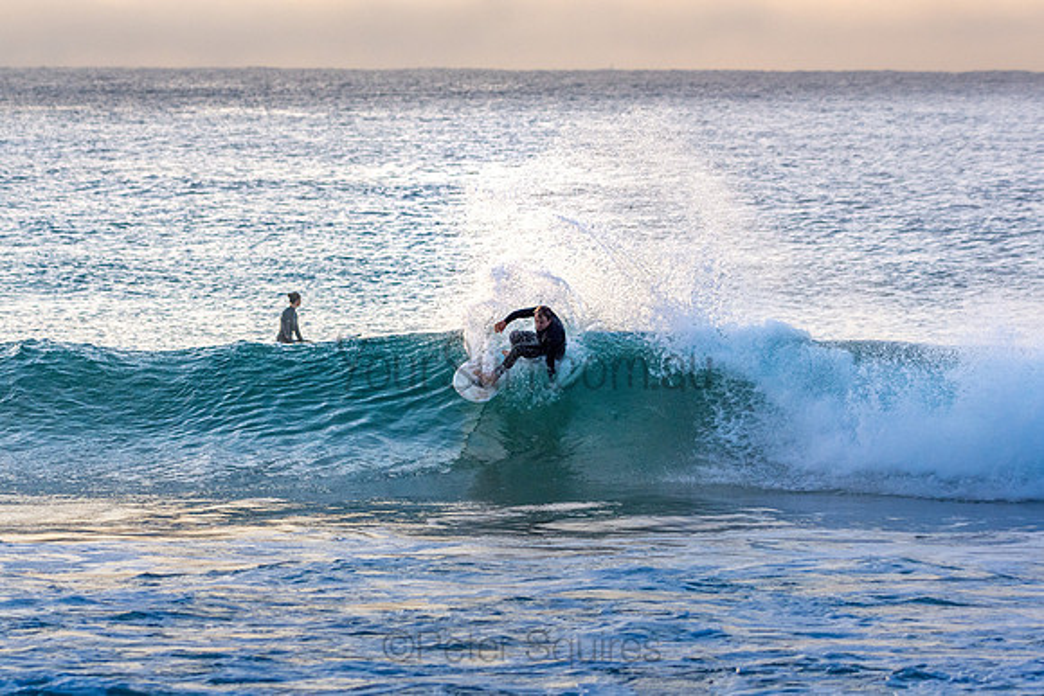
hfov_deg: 6.7
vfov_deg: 4.5
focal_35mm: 309
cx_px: 522
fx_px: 8958
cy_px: 348
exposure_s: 1/1250
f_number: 5.6
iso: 640
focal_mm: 200
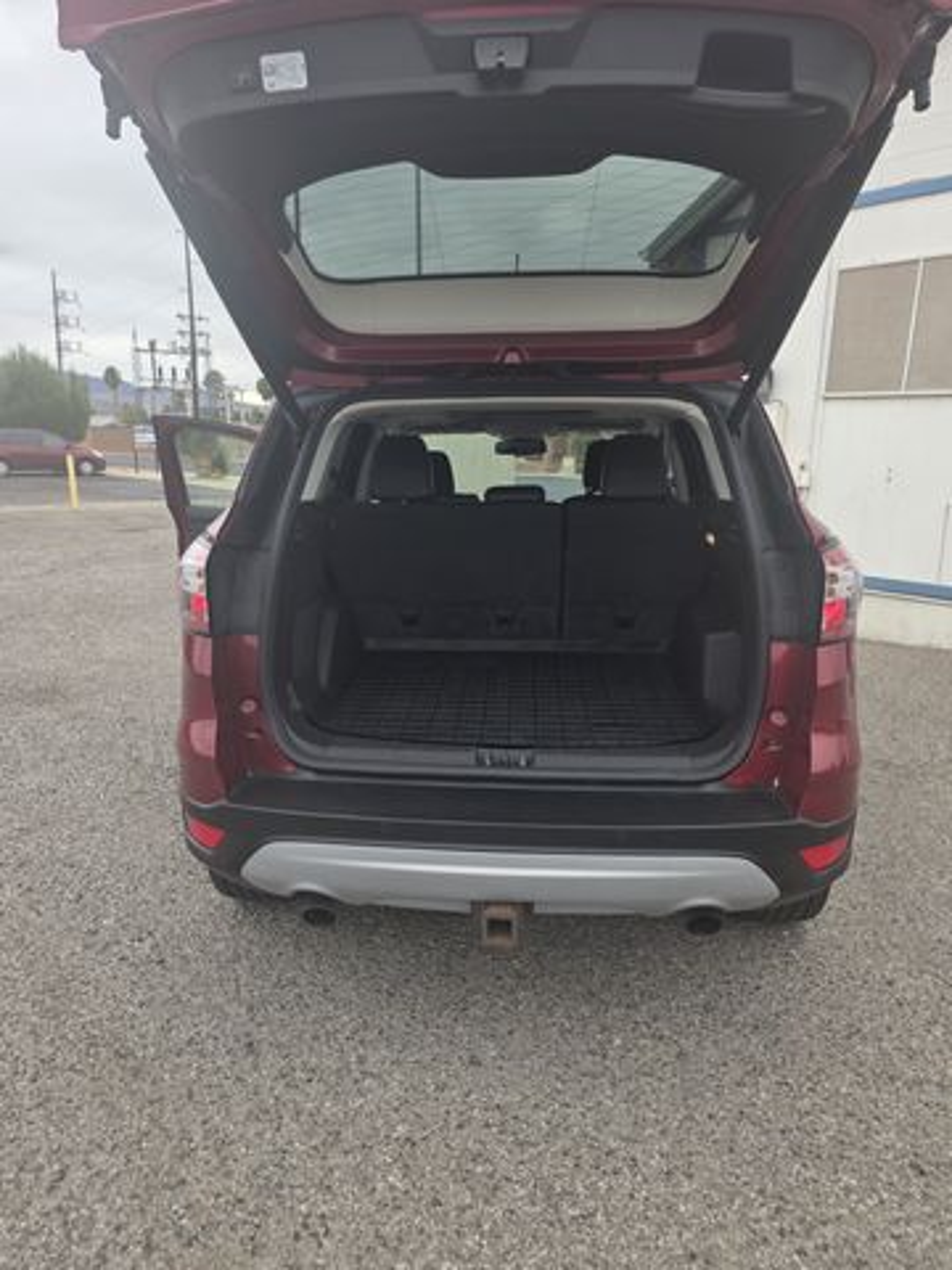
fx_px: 843
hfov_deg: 58.9
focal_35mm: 23
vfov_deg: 73.9
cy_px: 635
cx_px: 476
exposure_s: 1/1347
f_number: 1.7
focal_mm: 6.3
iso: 80
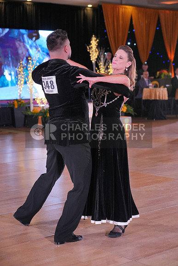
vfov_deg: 27.7
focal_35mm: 73
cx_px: 89
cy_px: 133
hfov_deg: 18.7
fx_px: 541
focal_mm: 73
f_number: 4
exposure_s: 1/400
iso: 2000
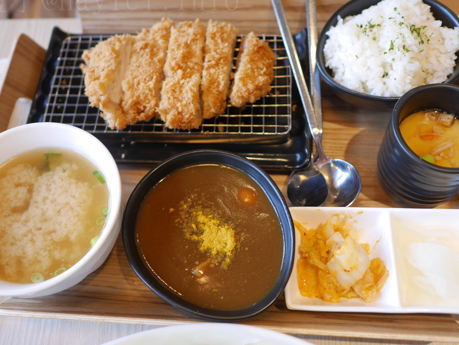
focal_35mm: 36
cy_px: 170
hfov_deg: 51.3
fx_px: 478
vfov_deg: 39.7
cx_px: 230
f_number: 1.7
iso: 200
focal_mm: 15
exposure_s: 1/60
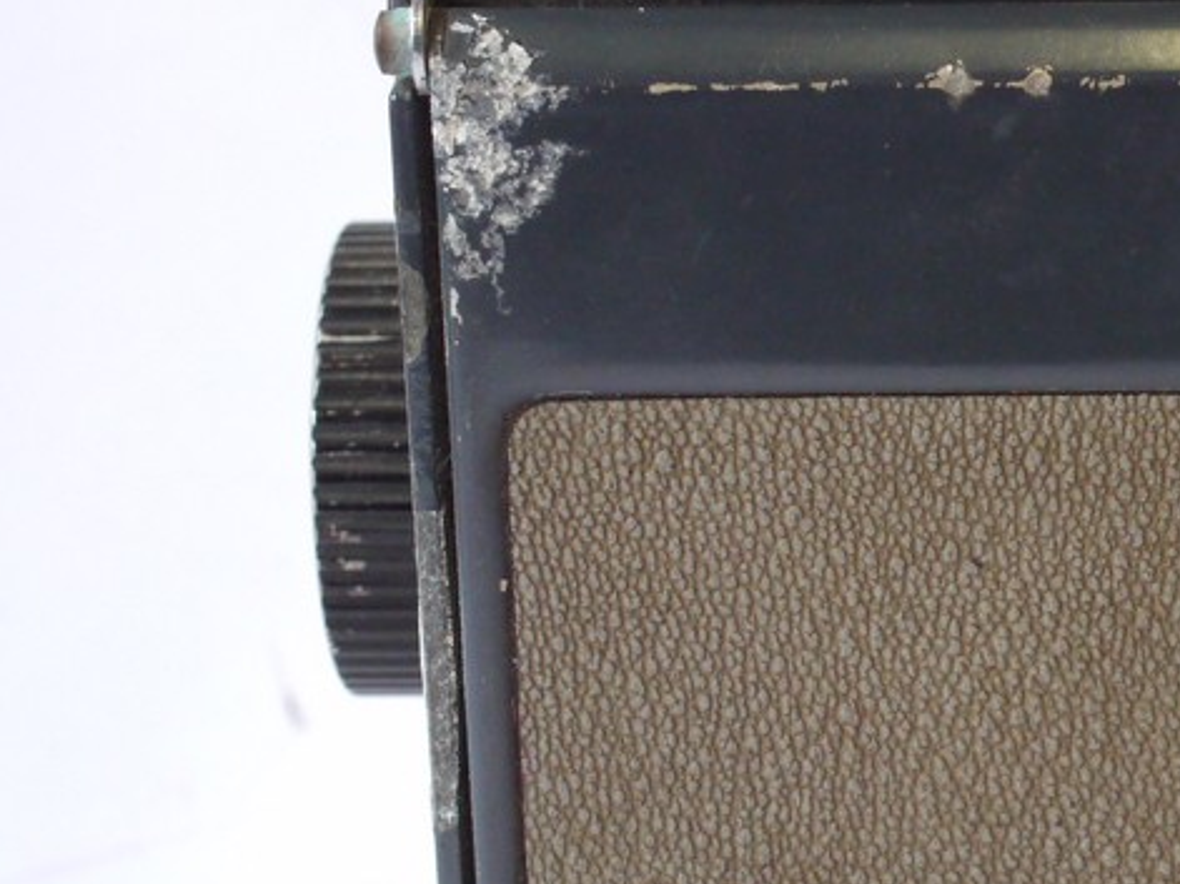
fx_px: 5214
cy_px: 476
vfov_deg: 9.7
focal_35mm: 153
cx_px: 1062
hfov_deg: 12.8
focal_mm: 30
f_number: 7.1
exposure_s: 1/80
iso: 800
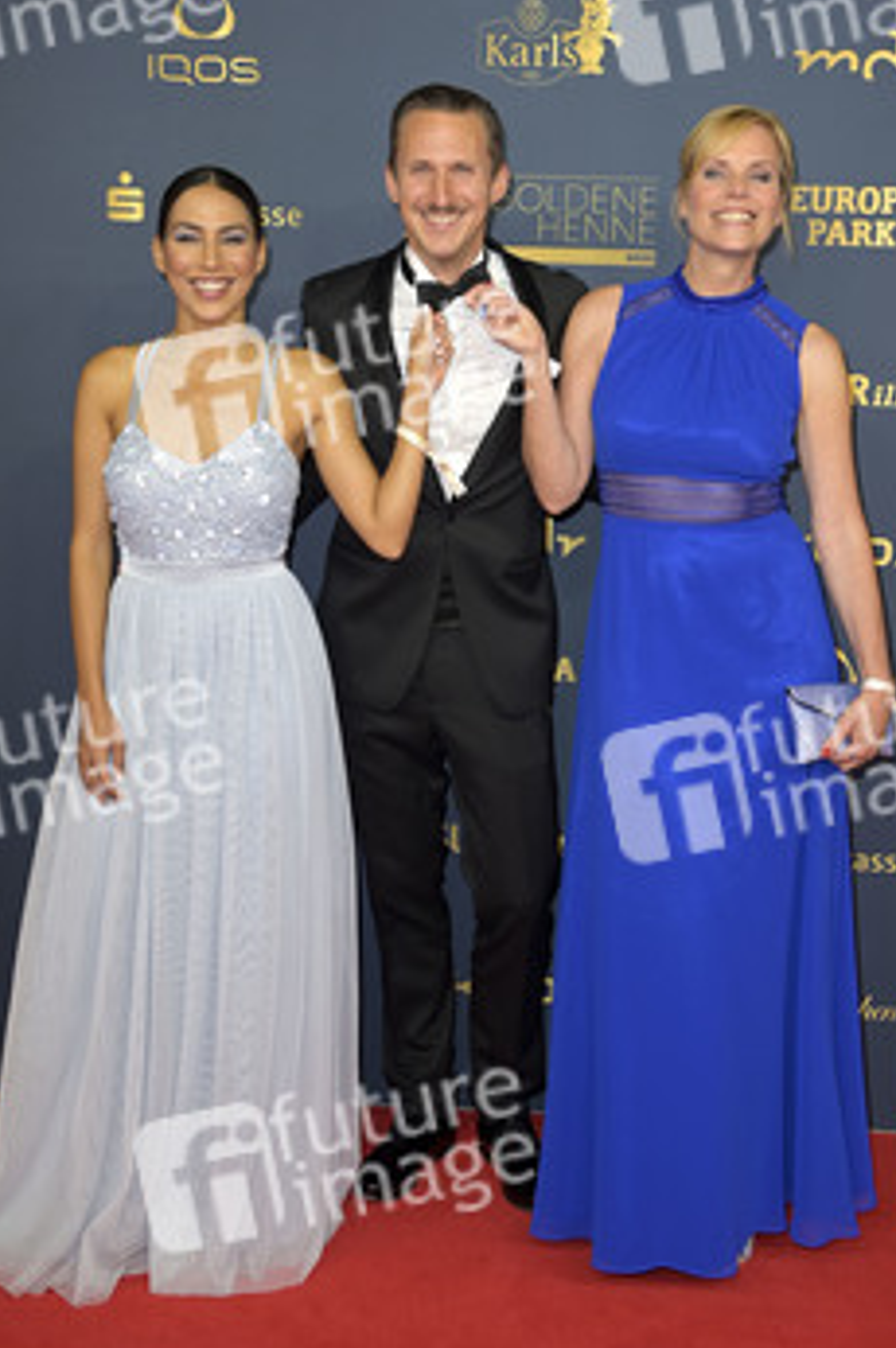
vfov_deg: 38.1
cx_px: 448
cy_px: 577
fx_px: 1945
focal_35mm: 52
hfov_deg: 25.9
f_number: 5.6
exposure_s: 1/250
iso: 640
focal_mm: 45
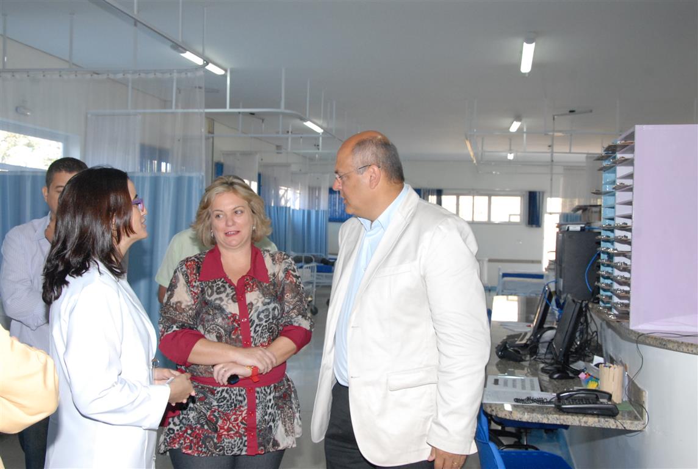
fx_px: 729
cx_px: 349
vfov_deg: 35.7
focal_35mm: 38
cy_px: 234
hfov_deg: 51.2
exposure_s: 1/60
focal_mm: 25
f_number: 7.1
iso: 800
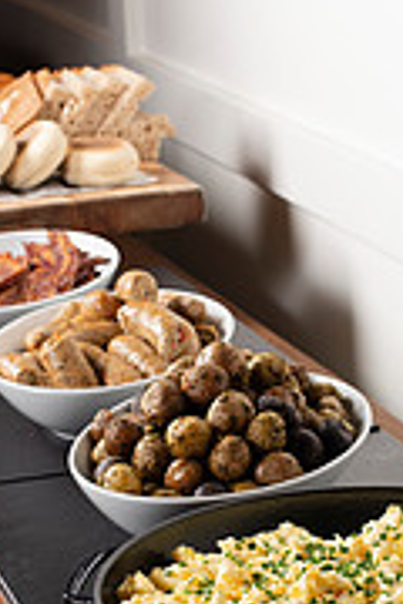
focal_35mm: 125
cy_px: 443
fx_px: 2099
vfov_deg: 16.3
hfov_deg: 11.0
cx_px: 269
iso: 250
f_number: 8
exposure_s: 1/100
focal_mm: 50
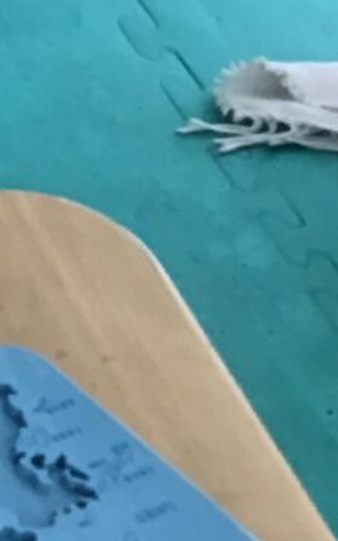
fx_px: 2389
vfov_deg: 12.8
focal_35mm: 162
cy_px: 56
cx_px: -594
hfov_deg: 7.3
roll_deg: -6.8
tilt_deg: -34.8
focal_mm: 3.3
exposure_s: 1/33
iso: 25
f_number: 2.4
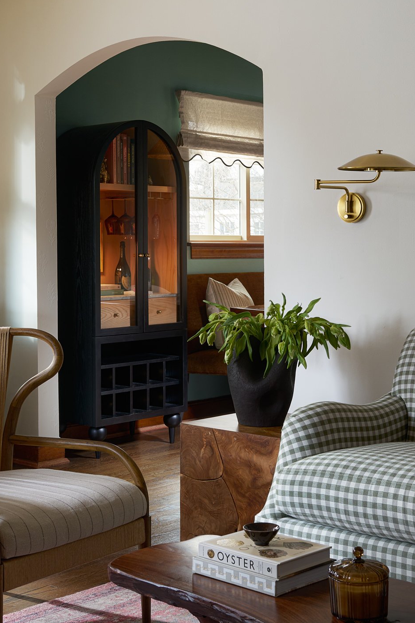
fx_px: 1072
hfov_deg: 21.9
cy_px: 258
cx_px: 178
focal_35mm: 62
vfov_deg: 32.3
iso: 200
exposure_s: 1/6
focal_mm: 35
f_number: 9
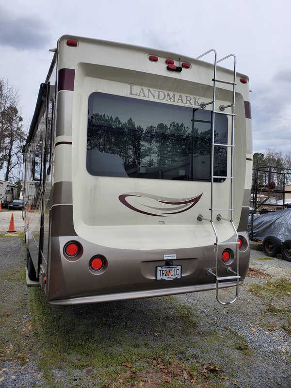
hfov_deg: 53.1
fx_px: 291
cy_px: 194
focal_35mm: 26
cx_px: 146
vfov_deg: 67.3
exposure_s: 1/165
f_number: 2.4
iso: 50
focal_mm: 4.3
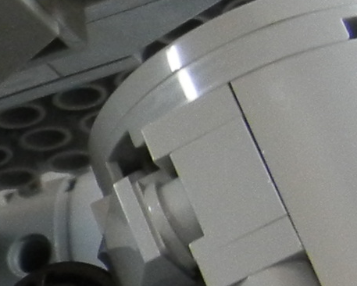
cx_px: -518
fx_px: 2209
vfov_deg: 7.4
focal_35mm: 209
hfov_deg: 8.4
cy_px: 301
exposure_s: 1/99.6
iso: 400
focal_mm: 5.4
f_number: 3.5
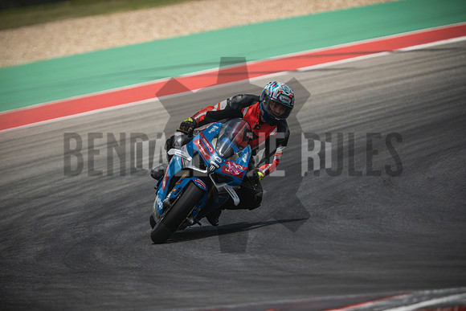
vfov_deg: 3.3
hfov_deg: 4.9
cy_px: 156
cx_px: 233
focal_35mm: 420
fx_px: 5438
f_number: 2.8
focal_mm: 280
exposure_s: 1/4000
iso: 320
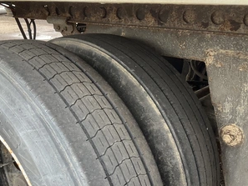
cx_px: 105
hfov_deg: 47.7
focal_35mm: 39
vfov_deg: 36.7
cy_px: 113
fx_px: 280
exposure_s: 1/162
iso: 32
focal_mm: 3
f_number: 1.8
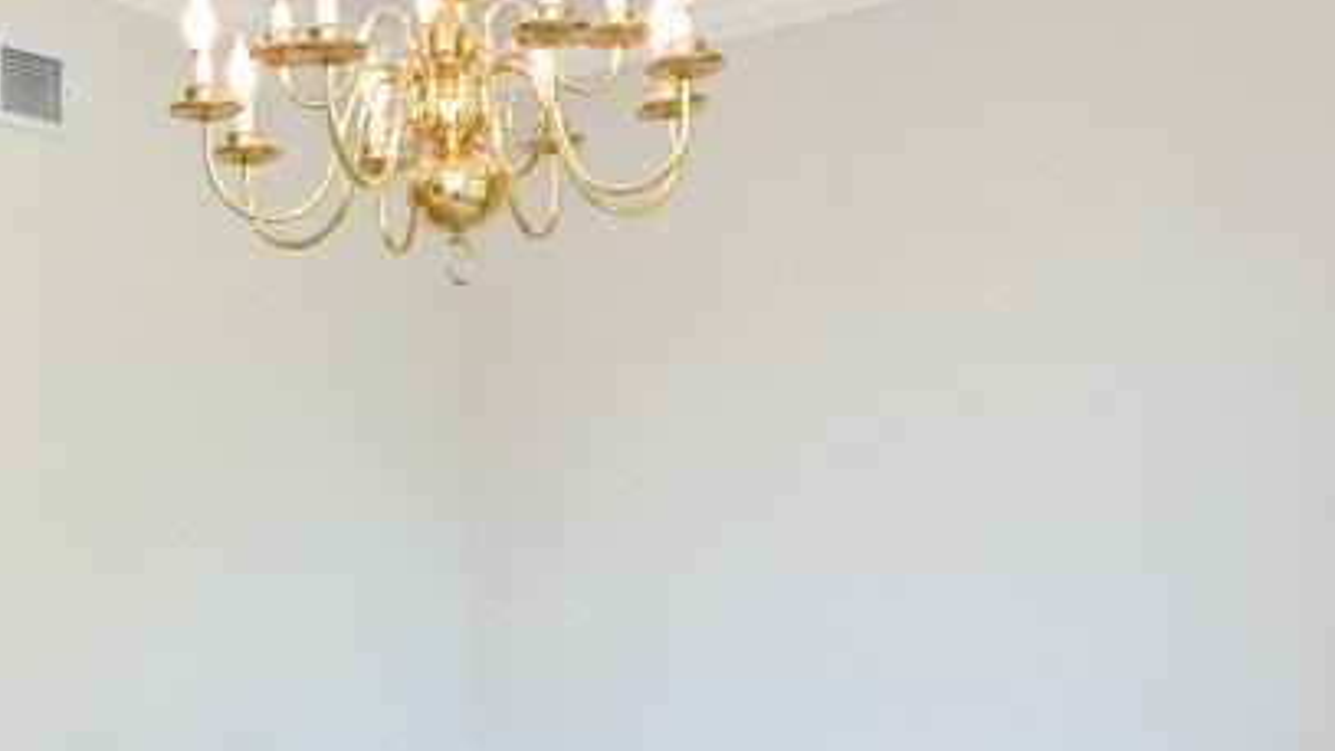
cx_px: 295
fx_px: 1912
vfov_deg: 21.8
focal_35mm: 54
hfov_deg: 37.3
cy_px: 639
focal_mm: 14
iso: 280
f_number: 4
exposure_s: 1/60
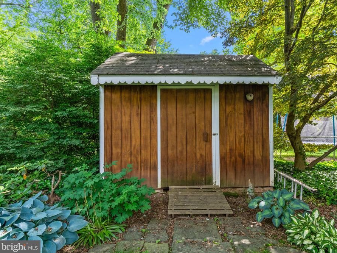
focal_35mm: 21
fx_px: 204
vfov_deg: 63.4
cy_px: 125
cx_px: 192
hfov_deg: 78.6
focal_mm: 19
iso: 800
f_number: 10
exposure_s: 1/100
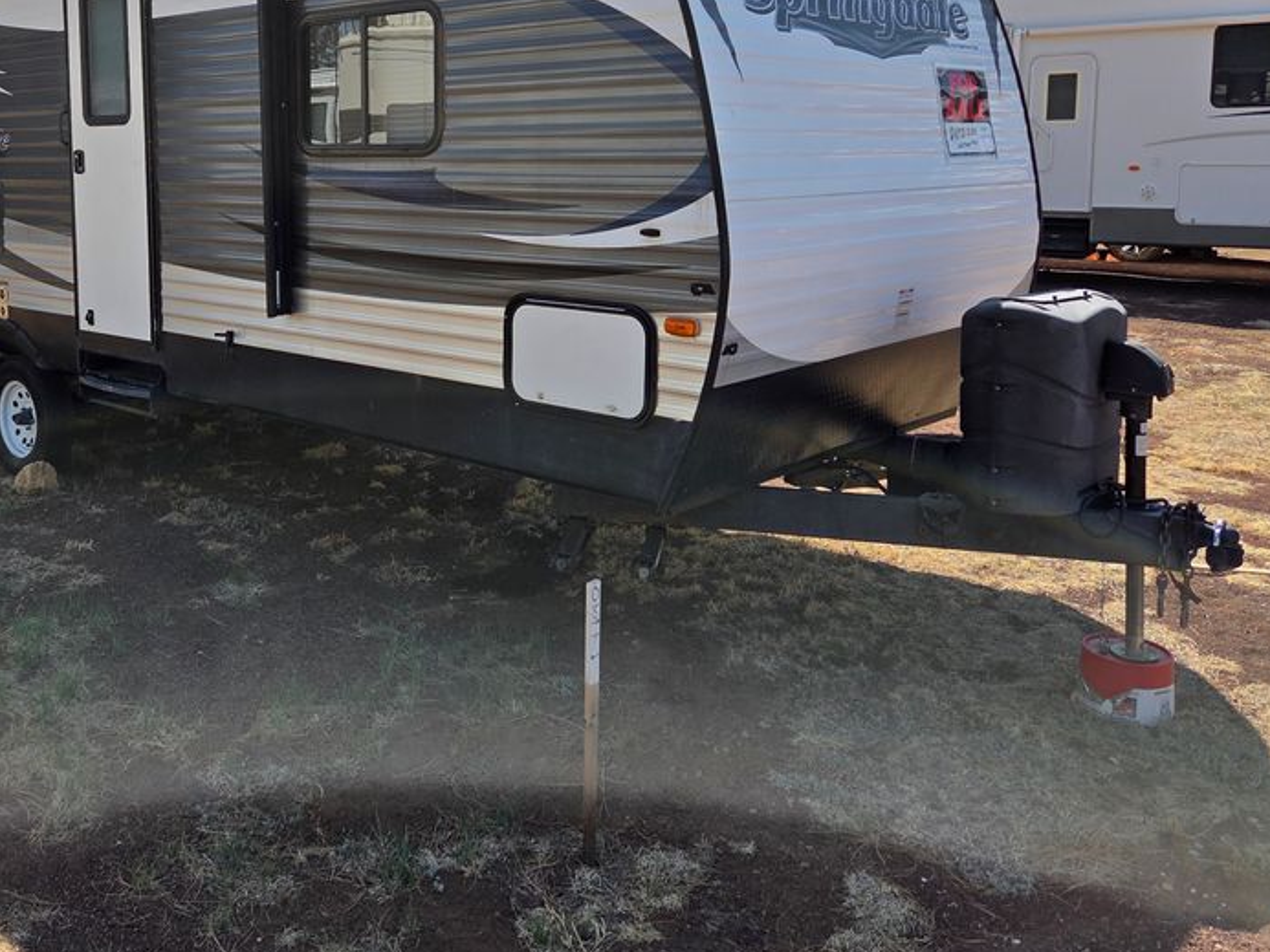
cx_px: 409
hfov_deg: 52.8
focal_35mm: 34
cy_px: 260
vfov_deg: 40.8
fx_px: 1248
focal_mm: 5.4
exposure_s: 1/4187
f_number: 1.8
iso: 80
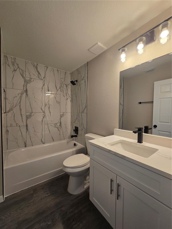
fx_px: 86
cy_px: 114
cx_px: 86
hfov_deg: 89.9
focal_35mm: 13
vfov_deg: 106.2
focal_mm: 2.2
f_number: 2.2
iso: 80
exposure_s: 1/60
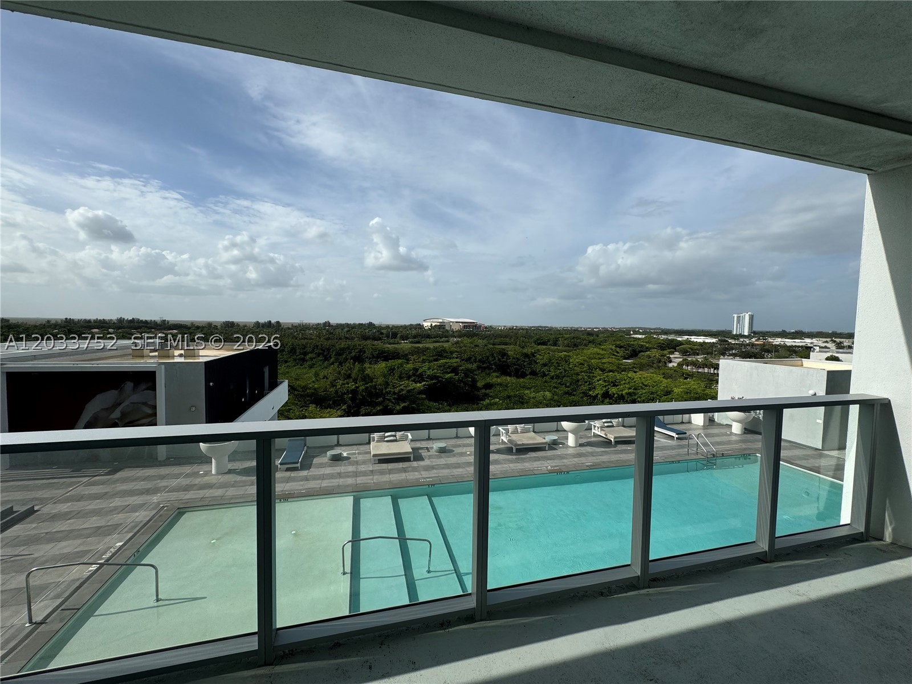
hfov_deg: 102.1
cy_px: 342
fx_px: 369
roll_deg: -0.8
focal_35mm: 14
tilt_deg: -2.7
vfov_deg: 85.7
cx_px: 456
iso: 50
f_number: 2.2
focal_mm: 2.22
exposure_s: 1/2985
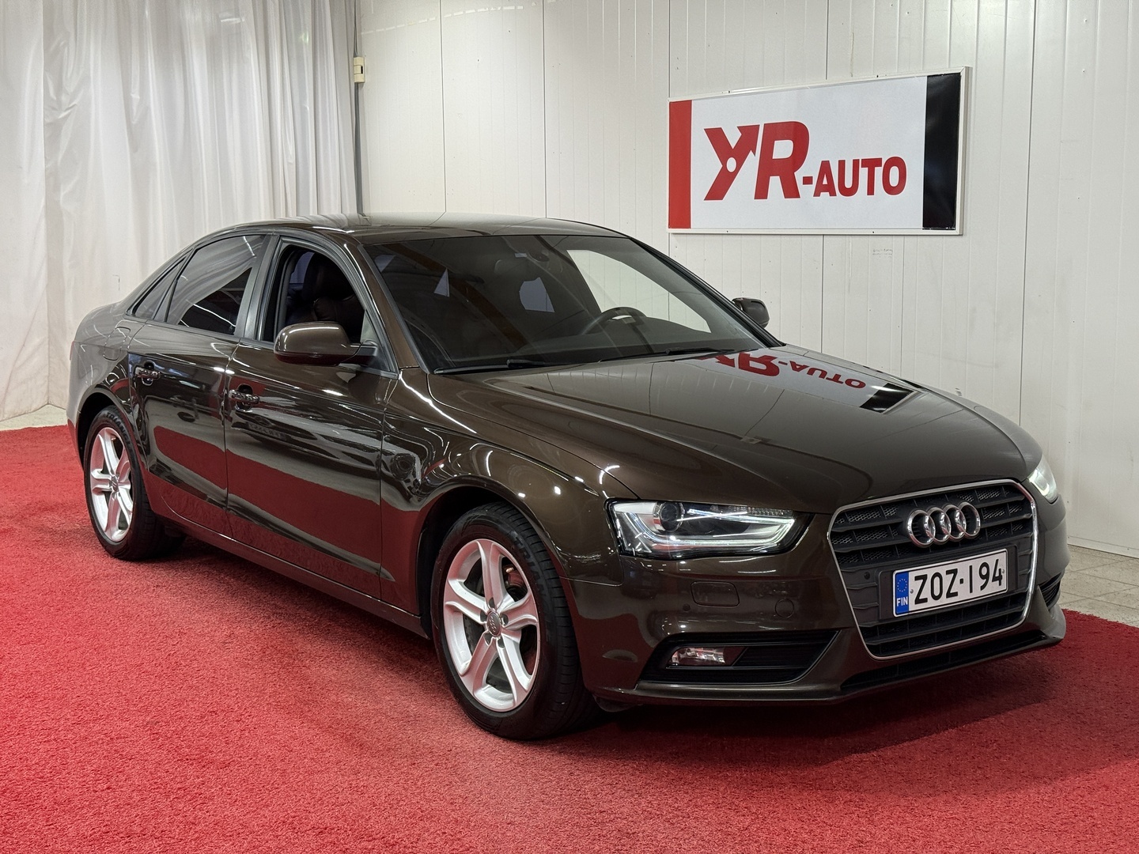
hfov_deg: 39.7
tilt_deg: -6.0
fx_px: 1579
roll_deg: -0.1
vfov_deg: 30.3
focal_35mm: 48
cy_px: 427
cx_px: 570
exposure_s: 1/100
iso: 80
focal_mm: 6.76
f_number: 1.78
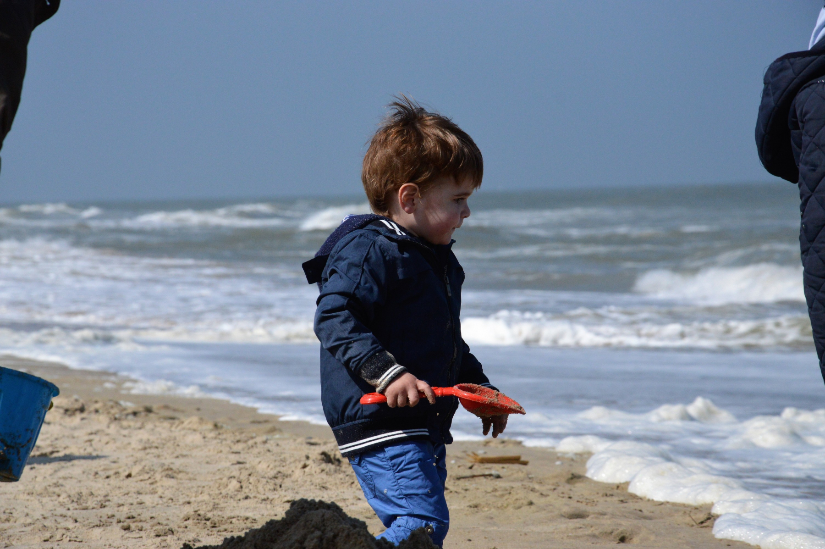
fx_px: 3606
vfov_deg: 8.7
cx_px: 412
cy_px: 274
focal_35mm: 158
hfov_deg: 13.1
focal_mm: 105
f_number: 9
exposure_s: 1/4000
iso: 800
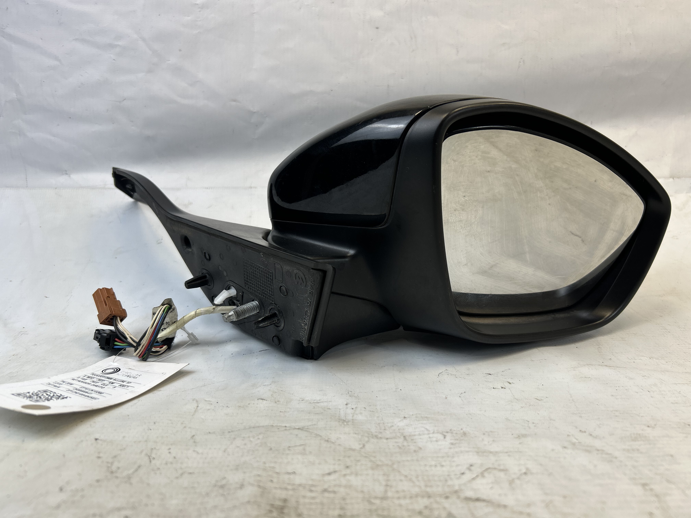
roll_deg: -0.4
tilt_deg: -6.2
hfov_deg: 67.3
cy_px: 259
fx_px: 519
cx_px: 346
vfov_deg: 53.1
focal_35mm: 26
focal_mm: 5.7
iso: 50
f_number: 1.5
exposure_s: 1/329
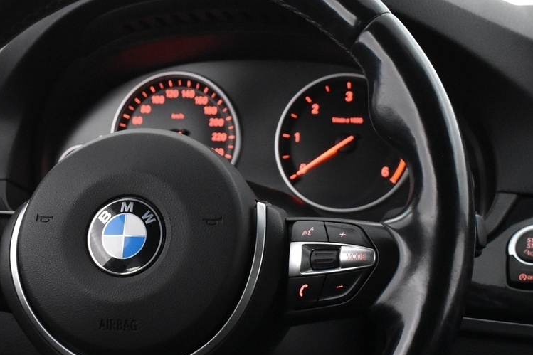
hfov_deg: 21.5
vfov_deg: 14.5
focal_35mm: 94
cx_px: 126
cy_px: 235
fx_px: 1393
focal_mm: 29
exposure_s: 1/40
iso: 3200
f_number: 4.2
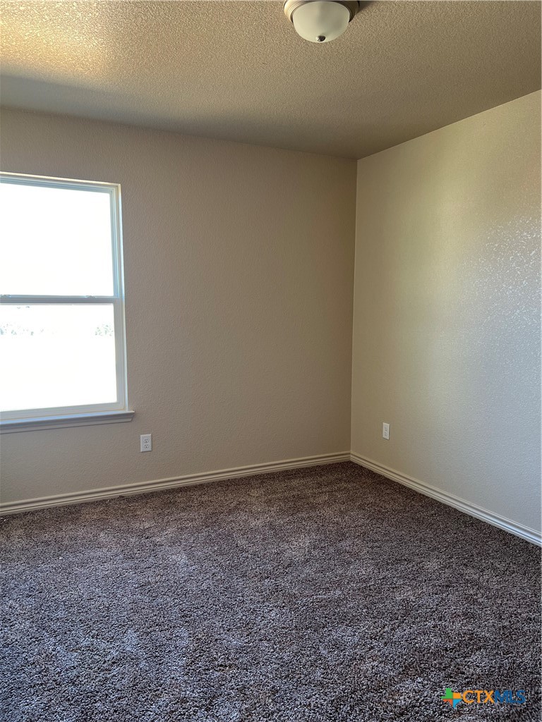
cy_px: 361
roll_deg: +0.4
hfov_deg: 53.1
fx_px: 543
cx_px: 271
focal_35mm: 26
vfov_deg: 67.3
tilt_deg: -5.9
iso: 80
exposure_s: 1/60
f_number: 1.5
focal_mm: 5.7
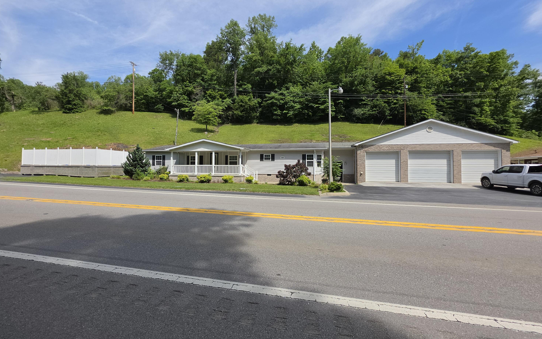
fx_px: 207
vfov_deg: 78.6
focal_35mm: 14
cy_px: 165
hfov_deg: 105.3
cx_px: 268
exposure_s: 1/677
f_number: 1.9
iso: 16
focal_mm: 2.2
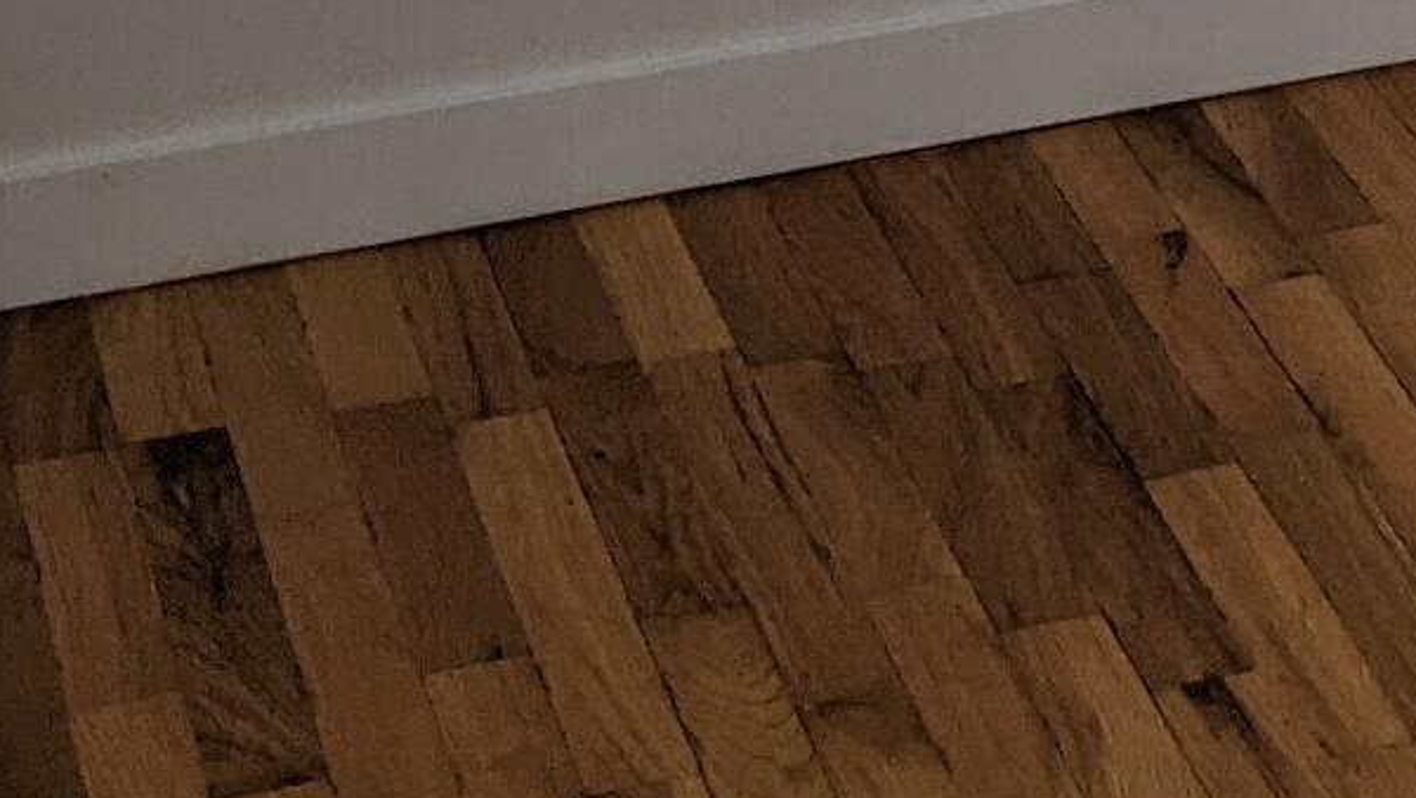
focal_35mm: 147
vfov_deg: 7.6
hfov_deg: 13.7
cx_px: 2122
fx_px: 5521
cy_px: -1183
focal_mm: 4.44
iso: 111
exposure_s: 1/224
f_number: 1.8
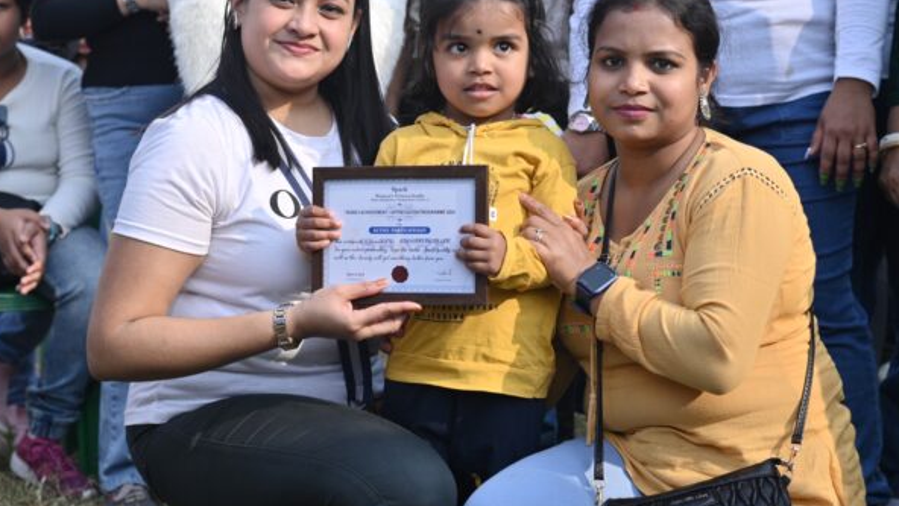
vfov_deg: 17.7
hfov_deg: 31.0
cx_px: 390
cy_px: 156
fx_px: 1621
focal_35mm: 68
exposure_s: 1/320
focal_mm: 50
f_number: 5.6
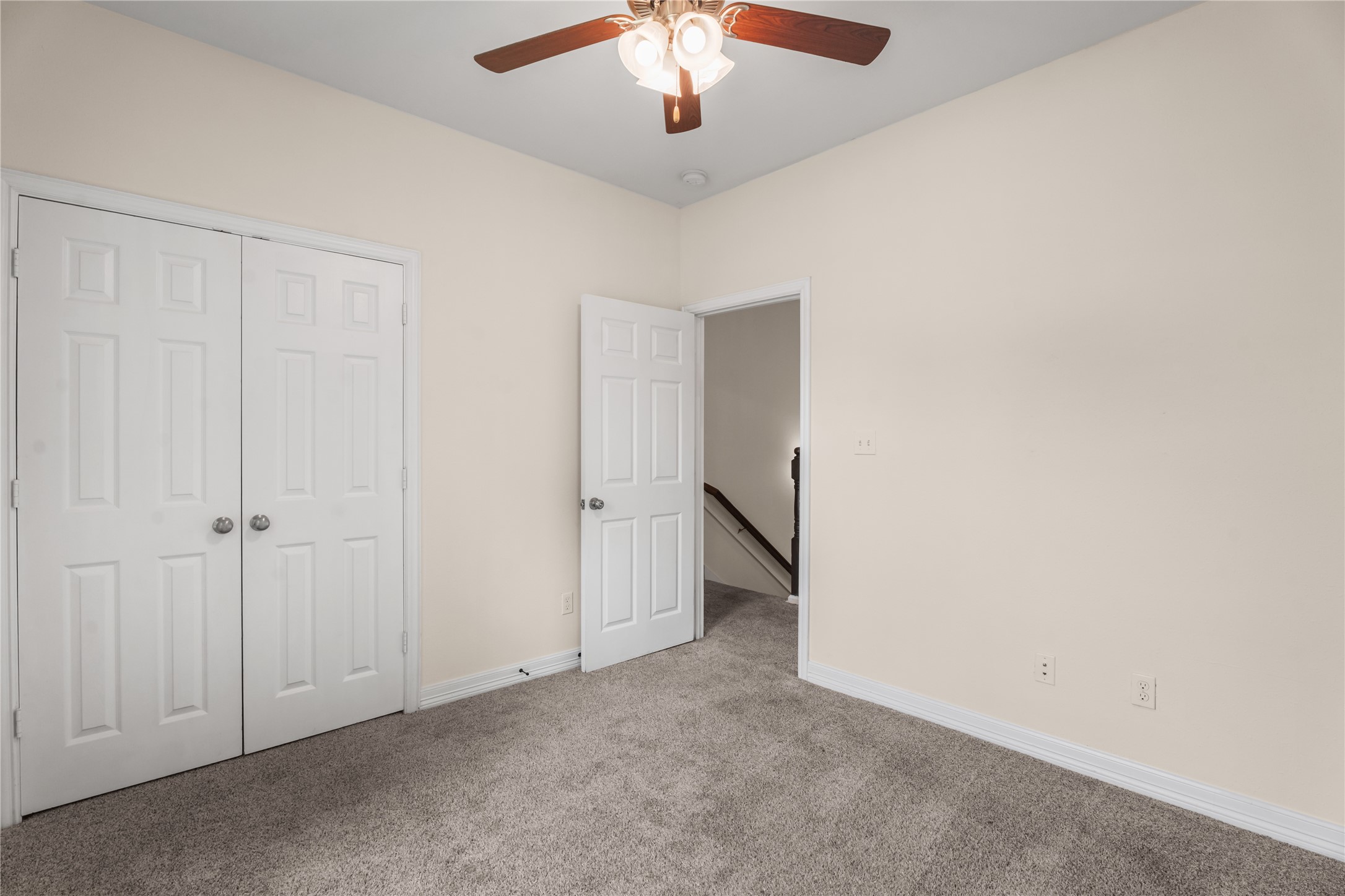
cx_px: 672
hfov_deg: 94.3
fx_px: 624
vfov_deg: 71.4
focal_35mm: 17
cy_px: 448
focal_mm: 16.7
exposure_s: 1/80
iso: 400
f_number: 8
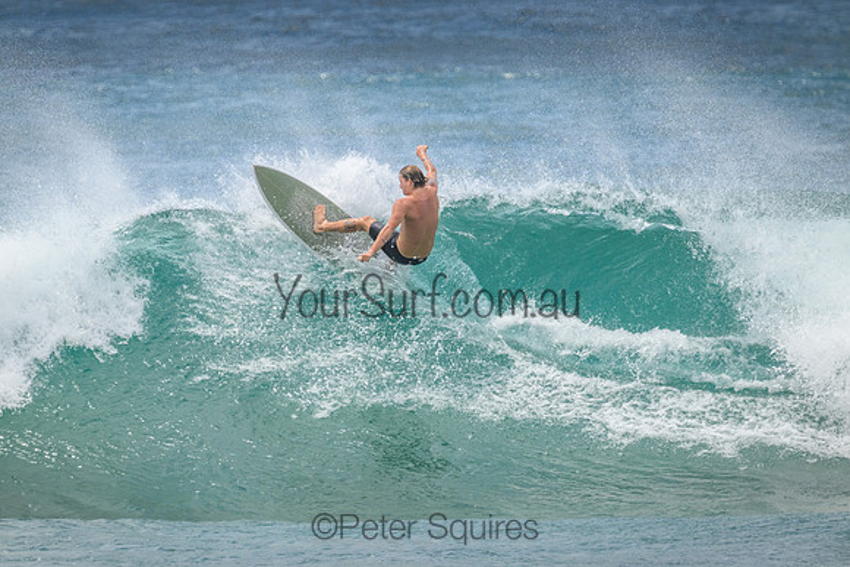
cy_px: 284
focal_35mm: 800
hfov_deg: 2.6
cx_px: 425
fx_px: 18892
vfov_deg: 1.7
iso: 900
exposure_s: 1/2000
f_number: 11
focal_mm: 800
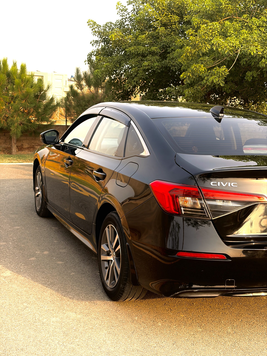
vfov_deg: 36.8
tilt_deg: -9.1
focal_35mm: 52
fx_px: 535
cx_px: 134
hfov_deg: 28.0
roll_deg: -2.8
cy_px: 178
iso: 40
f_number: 1.6
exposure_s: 1/519
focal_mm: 5.96
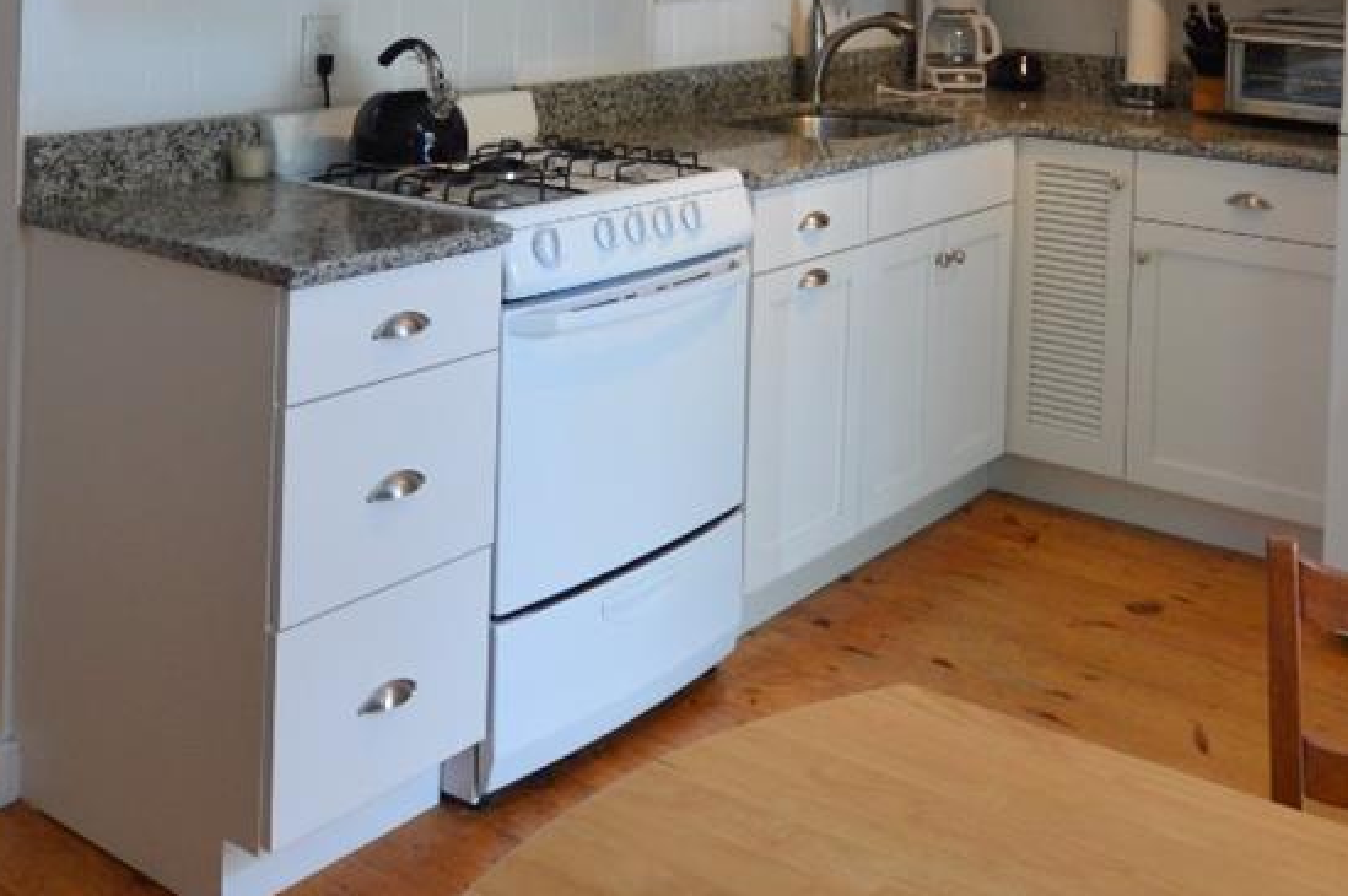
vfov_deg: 29.7
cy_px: -60
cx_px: 825
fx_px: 1534
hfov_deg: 47.1
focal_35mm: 41
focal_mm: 10
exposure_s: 1/60
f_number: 3.5
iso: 400
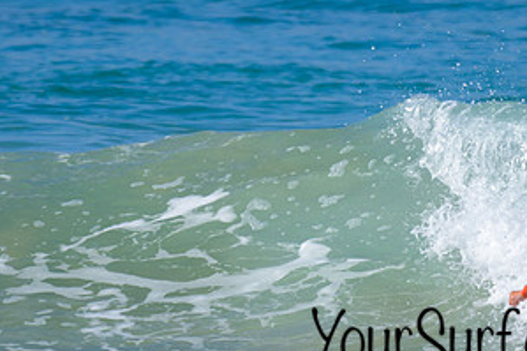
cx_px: 474
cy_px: 241
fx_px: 31221
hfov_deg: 1.0
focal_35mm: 2134
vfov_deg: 0.6
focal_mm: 800
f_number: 6.3
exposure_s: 1/2000
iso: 280
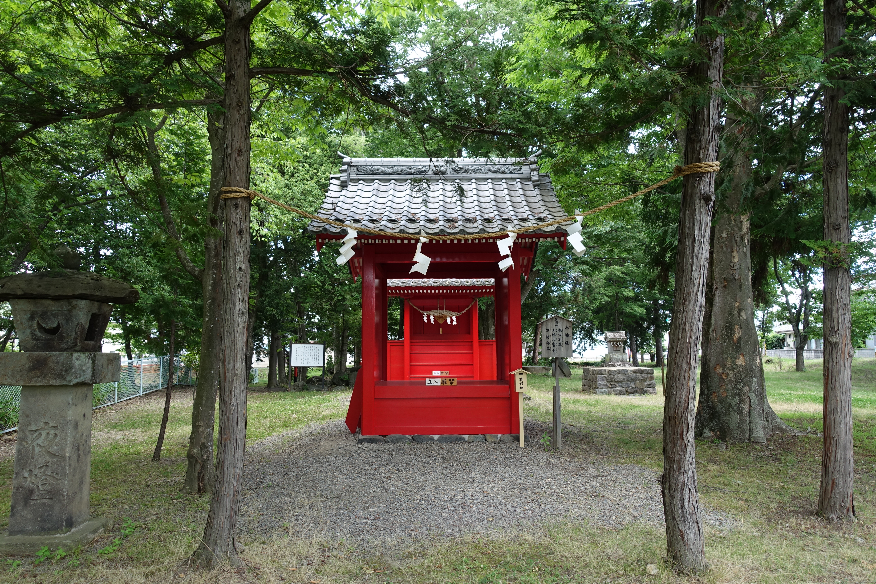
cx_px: 438
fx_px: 584
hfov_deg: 73.7
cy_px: 292
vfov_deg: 53.1
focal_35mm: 24
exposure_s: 1/80
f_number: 3.5
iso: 125
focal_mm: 8.8
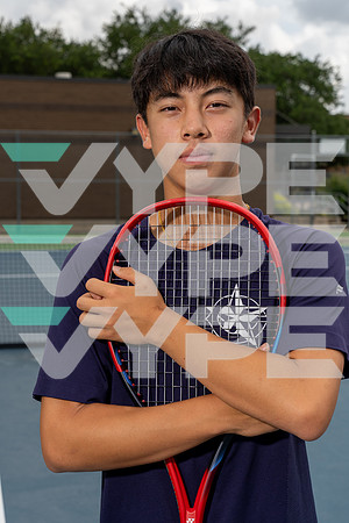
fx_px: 843
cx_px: 174
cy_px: 262
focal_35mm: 58
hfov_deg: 23.4
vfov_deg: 34.5
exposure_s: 1/250
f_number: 8
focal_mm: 58
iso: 100
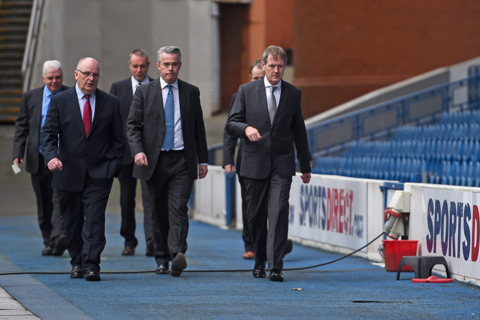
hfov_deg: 10.3
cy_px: 160
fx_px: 2666
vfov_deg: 6.9
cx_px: 240
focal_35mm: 200
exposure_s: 1/800
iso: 400
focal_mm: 200
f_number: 2.8
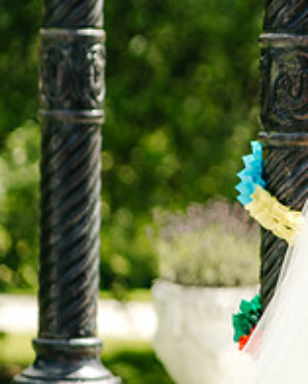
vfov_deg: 7.2
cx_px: 534
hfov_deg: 5.7
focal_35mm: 266
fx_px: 3029
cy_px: 46
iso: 100
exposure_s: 1/1600
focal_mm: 85
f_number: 2
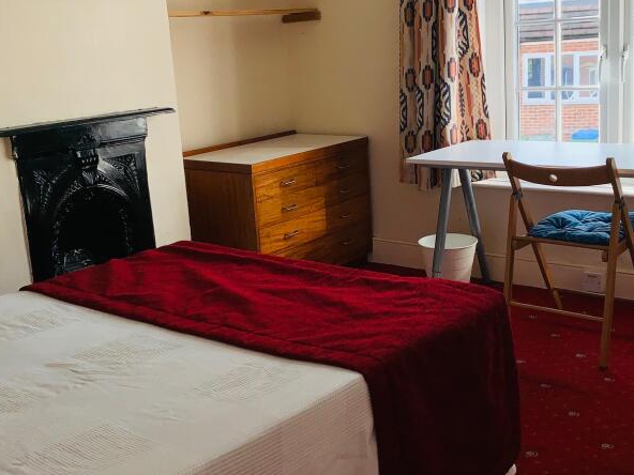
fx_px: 824
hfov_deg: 42.1
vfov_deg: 32.2
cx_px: 332
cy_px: 220
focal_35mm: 45
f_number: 1.8
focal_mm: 4.25
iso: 25
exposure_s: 1/283
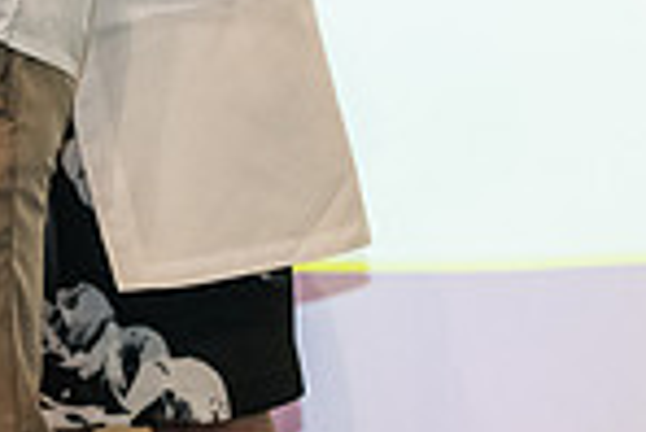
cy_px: -290
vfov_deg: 3.7
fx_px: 6700
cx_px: -144
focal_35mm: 373
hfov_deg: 5.5
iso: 3200
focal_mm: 95
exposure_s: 1/200
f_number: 3.5
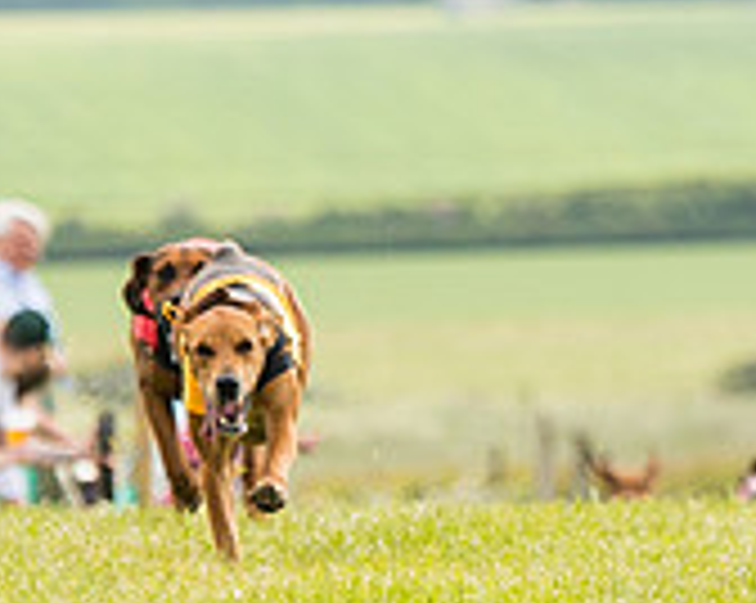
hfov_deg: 1.9
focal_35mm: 1038
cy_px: 291
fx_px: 23198
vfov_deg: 1.5
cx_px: 207
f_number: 4
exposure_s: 1/1250
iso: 400
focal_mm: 170
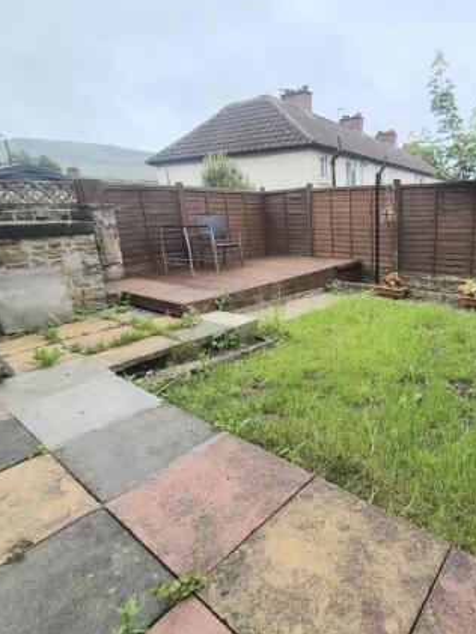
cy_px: 315
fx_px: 330
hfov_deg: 68.1
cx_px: 343
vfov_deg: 87.7
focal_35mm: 18
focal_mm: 2.2
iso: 50
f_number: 2.2
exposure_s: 1/1000
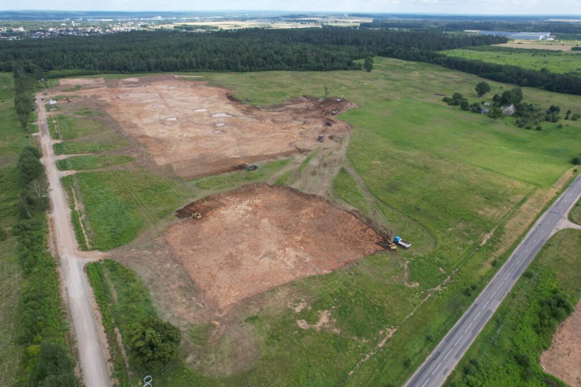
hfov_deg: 78.6
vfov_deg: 57.2
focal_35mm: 22
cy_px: 194
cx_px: 290
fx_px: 355
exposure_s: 1/800
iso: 100
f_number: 2.8
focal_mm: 8.38
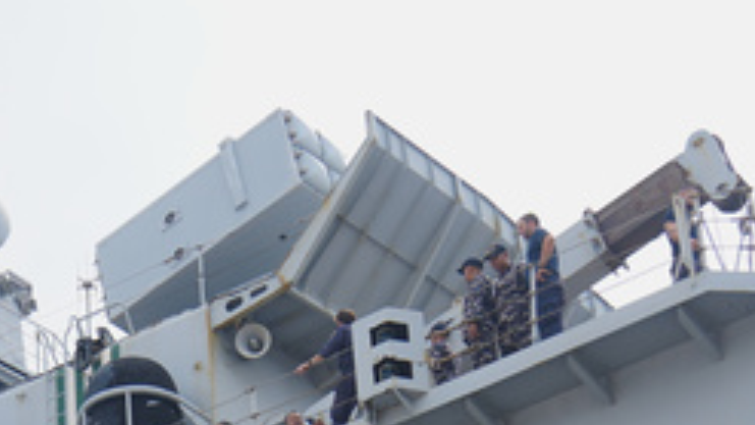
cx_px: 113
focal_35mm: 104
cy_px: 743
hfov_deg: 20.2
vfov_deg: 11.0
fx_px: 2082
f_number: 2.8
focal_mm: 24
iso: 100
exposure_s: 1/1000
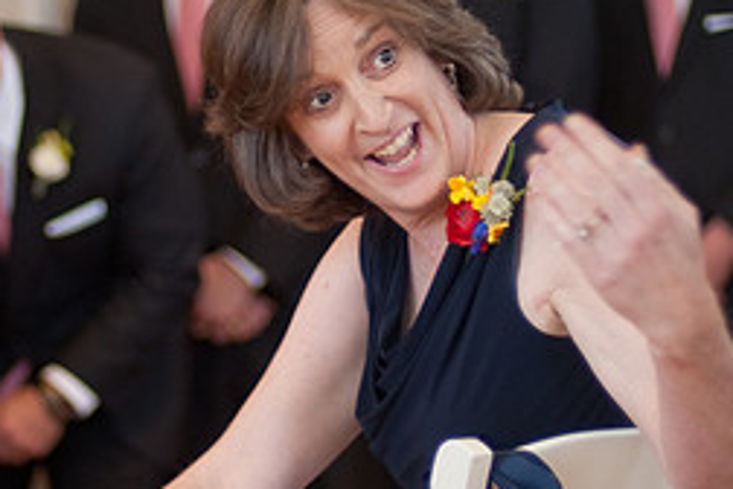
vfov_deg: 11.9
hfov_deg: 17.8
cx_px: 250
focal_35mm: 115
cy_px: 198
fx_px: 2341
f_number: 1.4
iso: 200
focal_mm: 50
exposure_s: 1/320
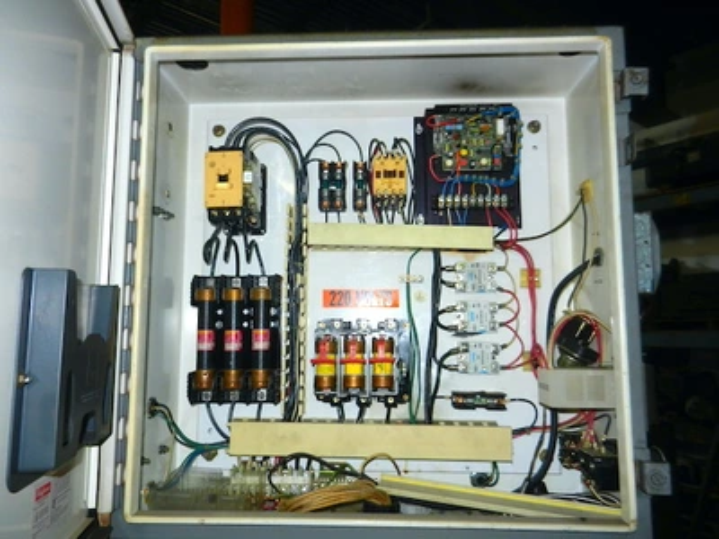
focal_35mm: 25
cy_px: 270
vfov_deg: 54.9
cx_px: 360
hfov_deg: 69.4
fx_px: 519
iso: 200
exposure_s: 1/30
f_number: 3.5
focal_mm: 4.5
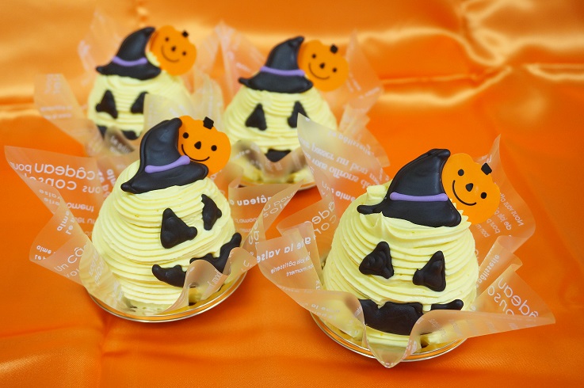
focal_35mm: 40
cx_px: 292
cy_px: 194
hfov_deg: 48.0
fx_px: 656
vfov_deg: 33.0
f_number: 4.5
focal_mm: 27
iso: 1250
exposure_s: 1/60
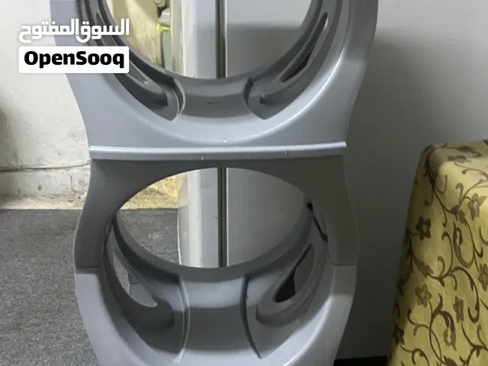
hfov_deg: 67.3
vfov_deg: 53.1
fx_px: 367
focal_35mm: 26
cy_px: 183
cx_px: 244
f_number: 1.8
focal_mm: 4.25
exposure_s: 1/25
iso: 500
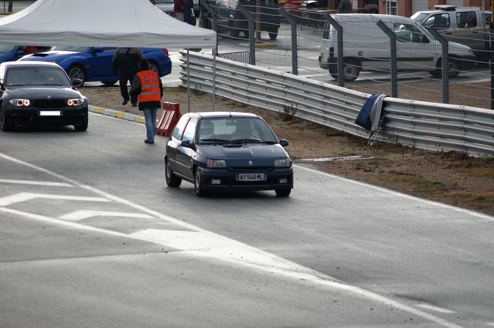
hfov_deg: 6.9
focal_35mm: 300
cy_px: 164
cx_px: 247
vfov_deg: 4.6
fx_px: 4113
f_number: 5.6
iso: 200
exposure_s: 1/500
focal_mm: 200
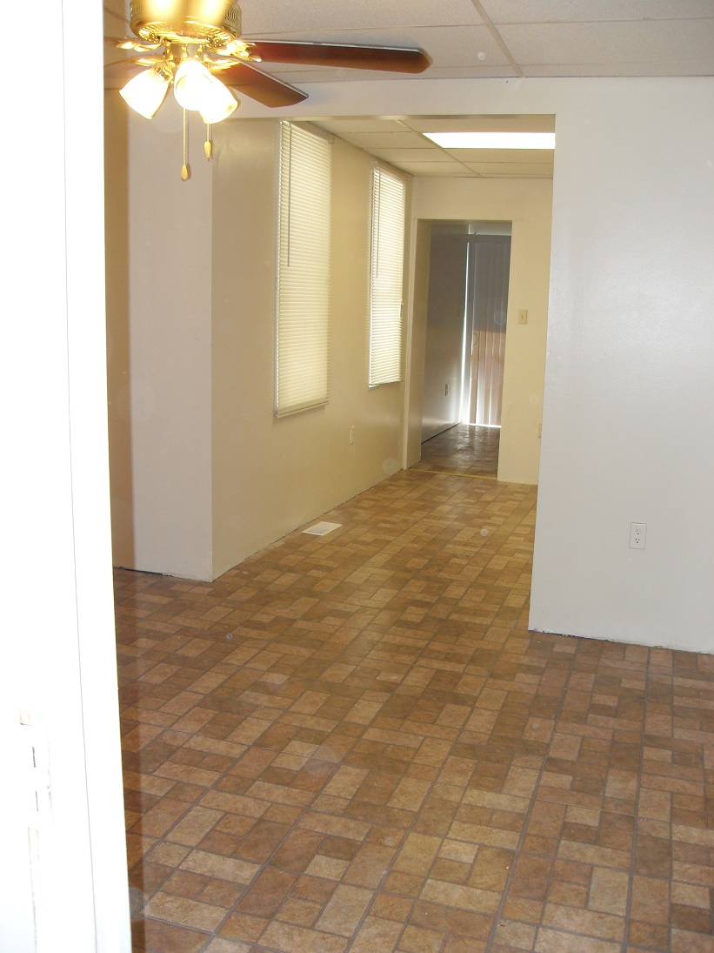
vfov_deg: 54.0
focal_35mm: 34
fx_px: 935
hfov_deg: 41.8
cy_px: 476
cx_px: 357
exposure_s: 1/45
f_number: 2.8
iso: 100
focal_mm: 6.3
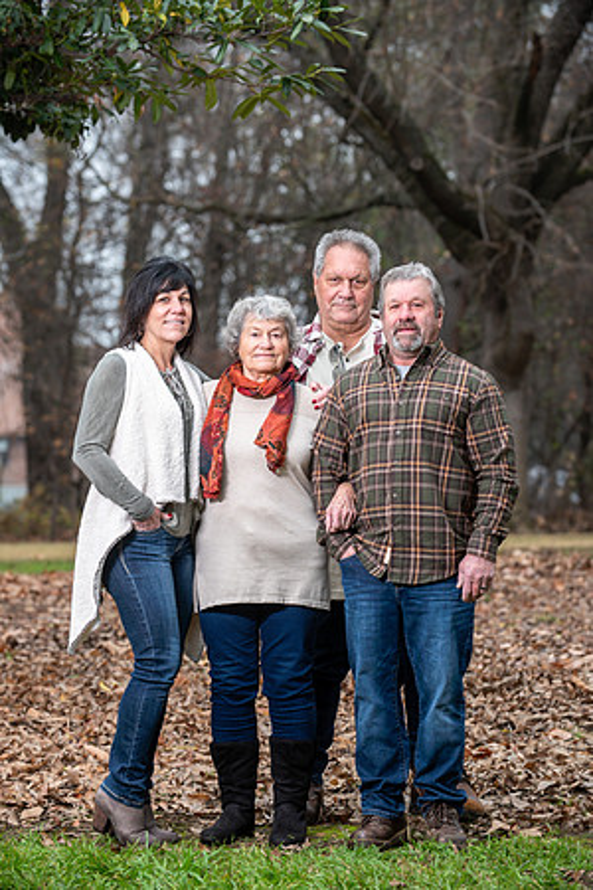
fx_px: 2965
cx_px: 296
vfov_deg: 17.1
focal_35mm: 120
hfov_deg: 11.4
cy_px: 445
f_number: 4
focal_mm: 120
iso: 200
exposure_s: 1/125
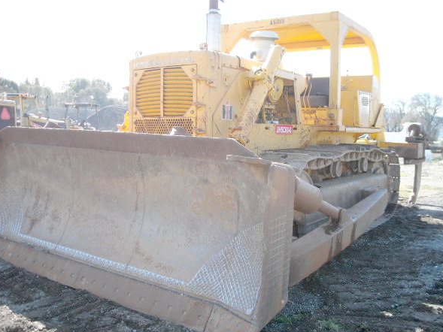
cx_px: 232
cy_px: 164
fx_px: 486
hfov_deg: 48.9
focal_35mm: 38
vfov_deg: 37.7
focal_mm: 5.7
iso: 64
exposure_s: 1/218
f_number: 2.8
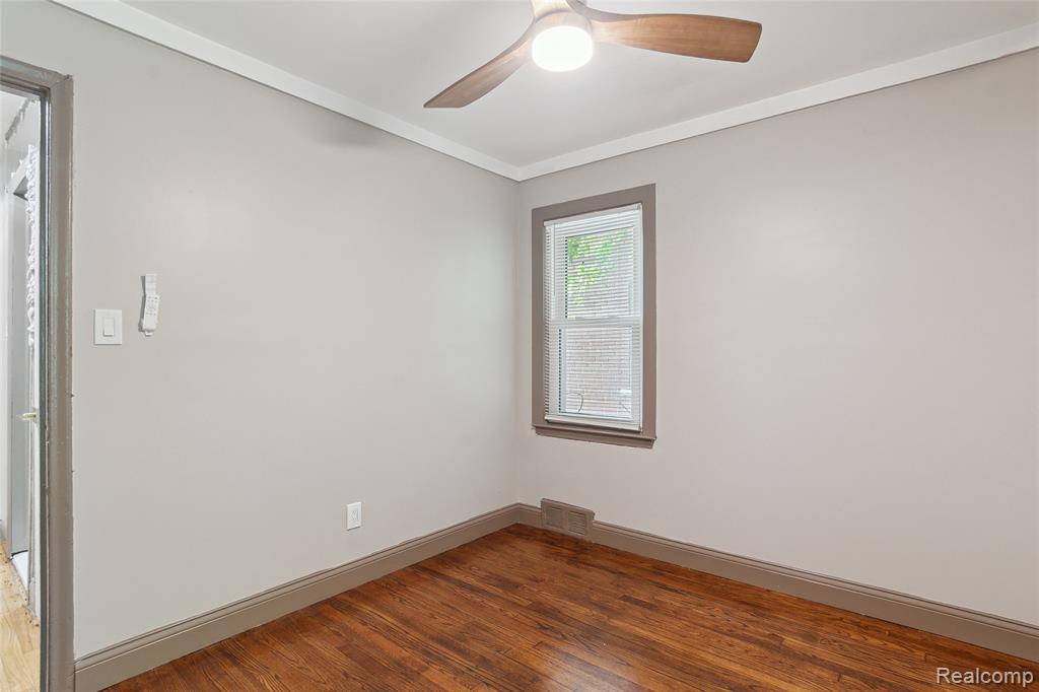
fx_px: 433
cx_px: 520
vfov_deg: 77.3
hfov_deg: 100.4
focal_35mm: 15
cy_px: 346
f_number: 8
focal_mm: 10
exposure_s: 1/10
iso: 400
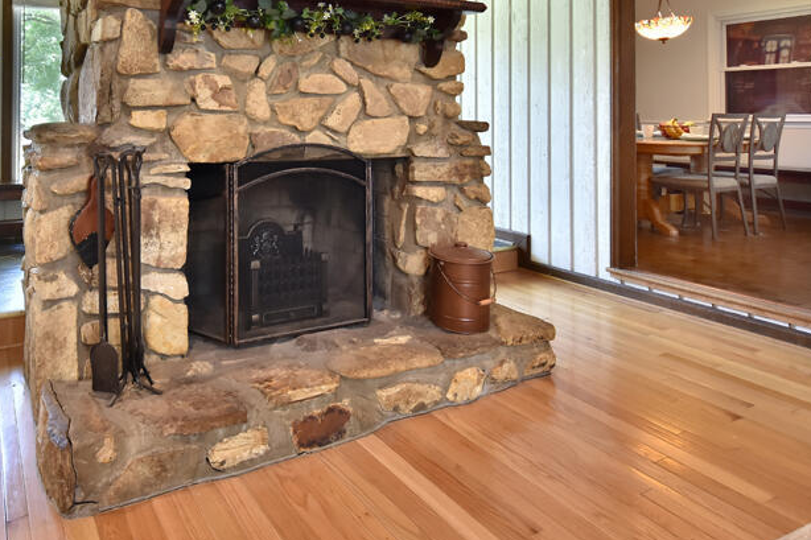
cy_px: 173
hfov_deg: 75.7
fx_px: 495
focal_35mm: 22
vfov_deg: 55.8
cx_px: 260
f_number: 5.6
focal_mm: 10
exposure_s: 1/125
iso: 400
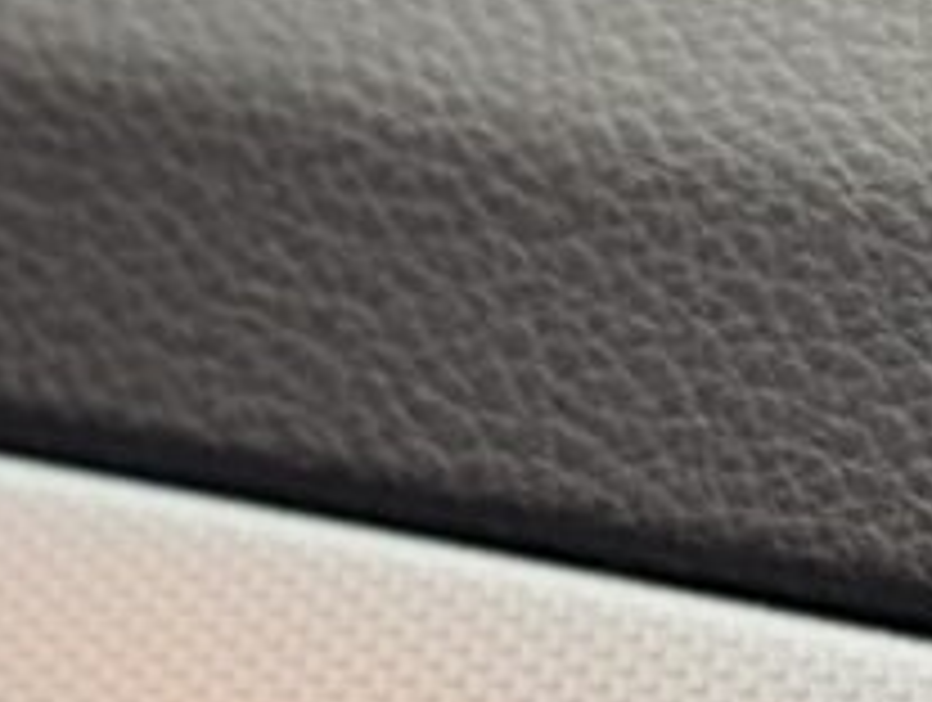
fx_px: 6392
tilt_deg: -26.0
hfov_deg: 8.3
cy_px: 1444
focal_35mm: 237
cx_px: 955
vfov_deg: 6.1
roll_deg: +0.8
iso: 200
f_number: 1.78
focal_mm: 6.76
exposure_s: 1/60
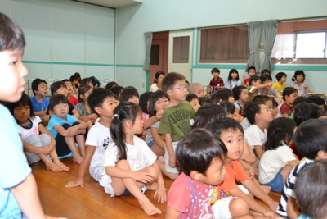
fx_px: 300
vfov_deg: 40.0
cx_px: 164
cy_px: 110
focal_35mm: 33
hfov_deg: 57.2
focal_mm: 22
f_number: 3.8
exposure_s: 1/60
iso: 1250
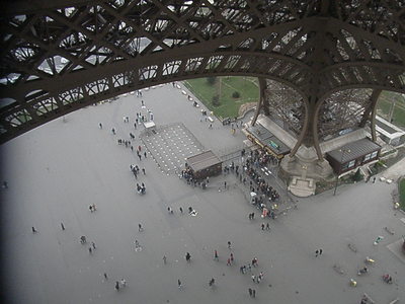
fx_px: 433
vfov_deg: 38.7
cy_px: 152
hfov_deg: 50.1
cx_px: 202
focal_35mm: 37
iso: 500
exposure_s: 1/640
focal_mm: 6.6
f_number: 3.5
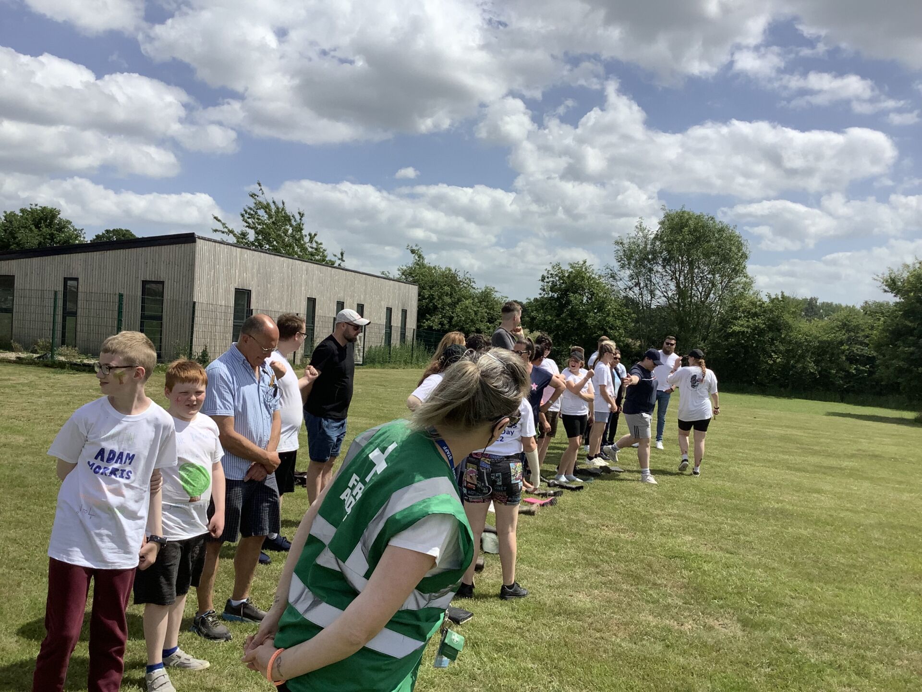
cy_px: 346
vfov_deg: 45.4
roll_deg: -2.8
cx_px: 461
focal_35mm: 31
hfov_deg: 58.4
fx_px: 826
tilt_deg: +0.4
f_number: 2.4
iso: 25
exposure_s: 1/2262
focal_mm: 3.3
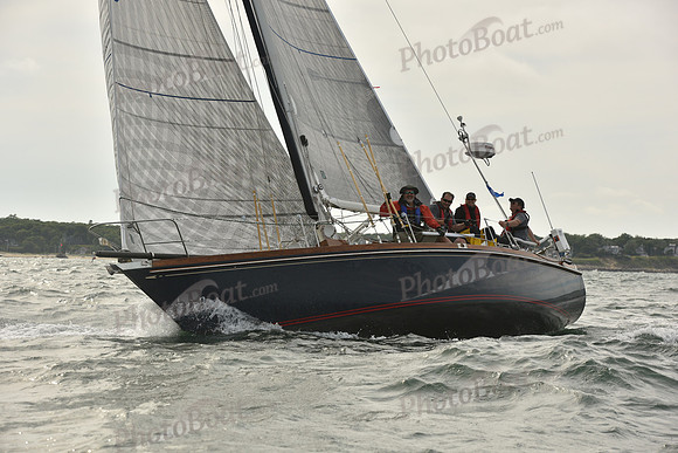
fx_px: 2298
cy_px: 226
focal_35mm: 122
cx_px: 339
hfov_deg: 16.8
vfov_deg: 11.2
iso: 320
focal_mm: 122
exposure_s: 1/1250
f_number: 9
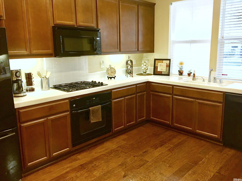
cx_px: 125
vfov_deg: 46.8
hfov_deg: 60.0
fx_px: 210
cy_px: 88
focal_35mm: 30
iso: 64
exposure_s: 1/15
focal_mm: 4.15
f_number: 2.2
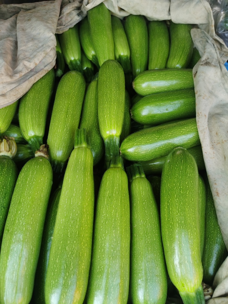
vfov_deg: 65.3
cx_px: 114
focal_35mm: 27
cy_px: 152
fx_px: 237
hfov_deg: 51.3
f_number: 1.8
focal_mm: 5.58
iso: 50
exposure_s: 1/140
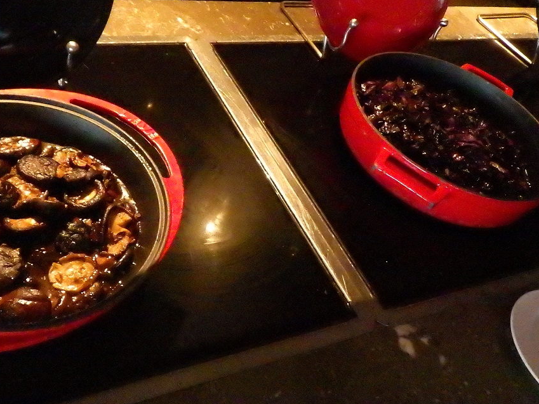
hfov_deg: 48.7
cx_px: 215
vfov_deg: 37.6
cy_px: 165
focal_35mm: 38
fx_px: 592
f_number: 3.5
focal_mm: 5
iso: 1600
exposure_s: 1/30
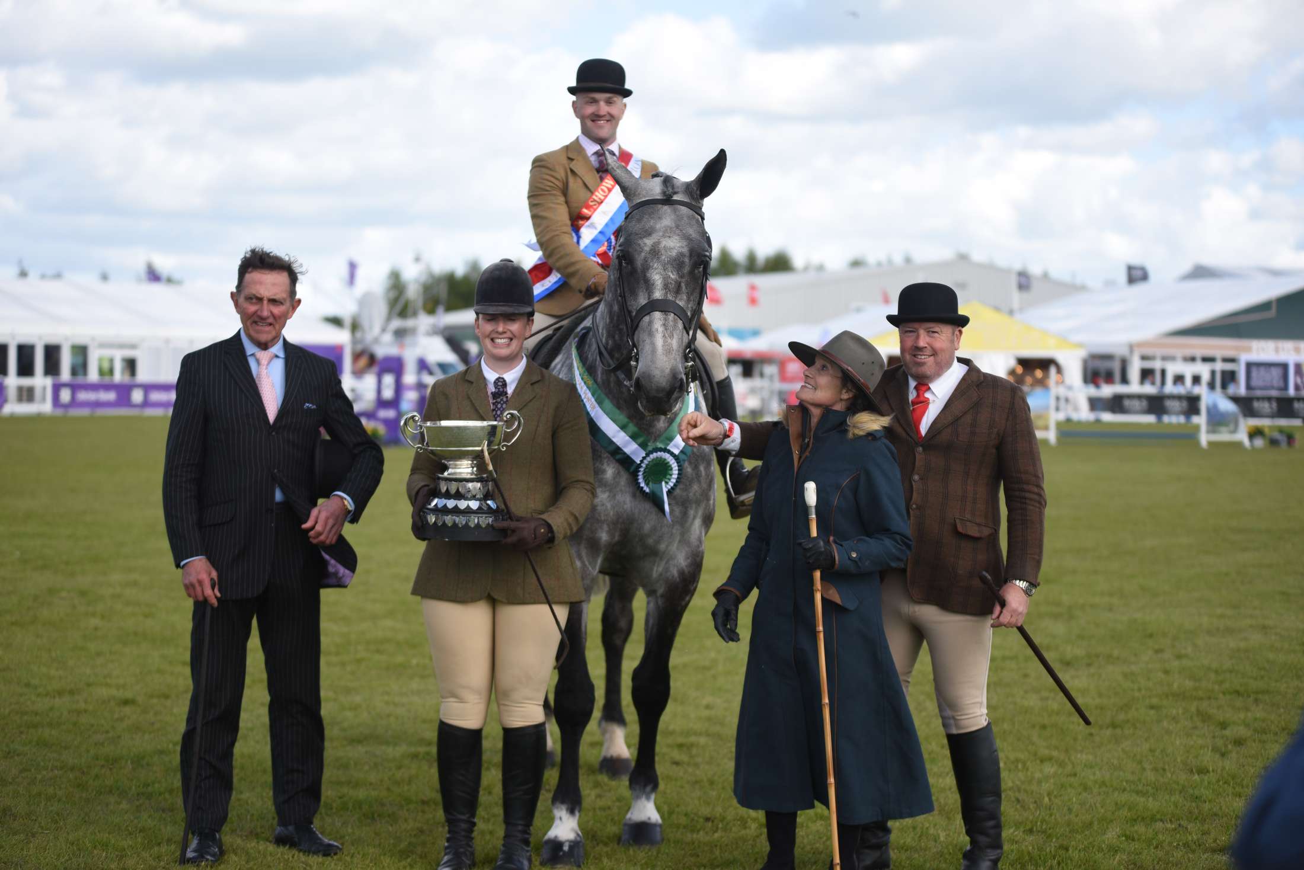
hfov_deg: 10.3
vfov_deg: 6.9
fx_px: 7246
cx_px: 652
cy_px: 435
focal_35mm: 200
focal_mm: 200
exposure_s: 1/800
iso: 125
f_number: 2.8
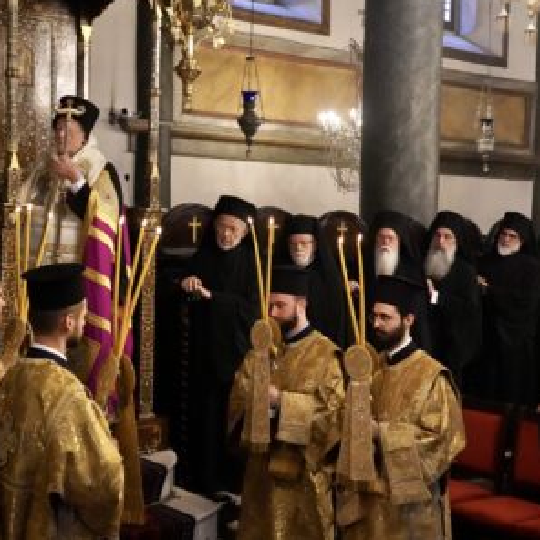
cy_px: 268
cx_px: 248
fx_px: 935
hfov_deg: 32.2
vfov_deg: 32.2
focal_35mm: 53
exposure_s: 1/500
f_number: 5.6
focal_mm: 41
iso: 16000
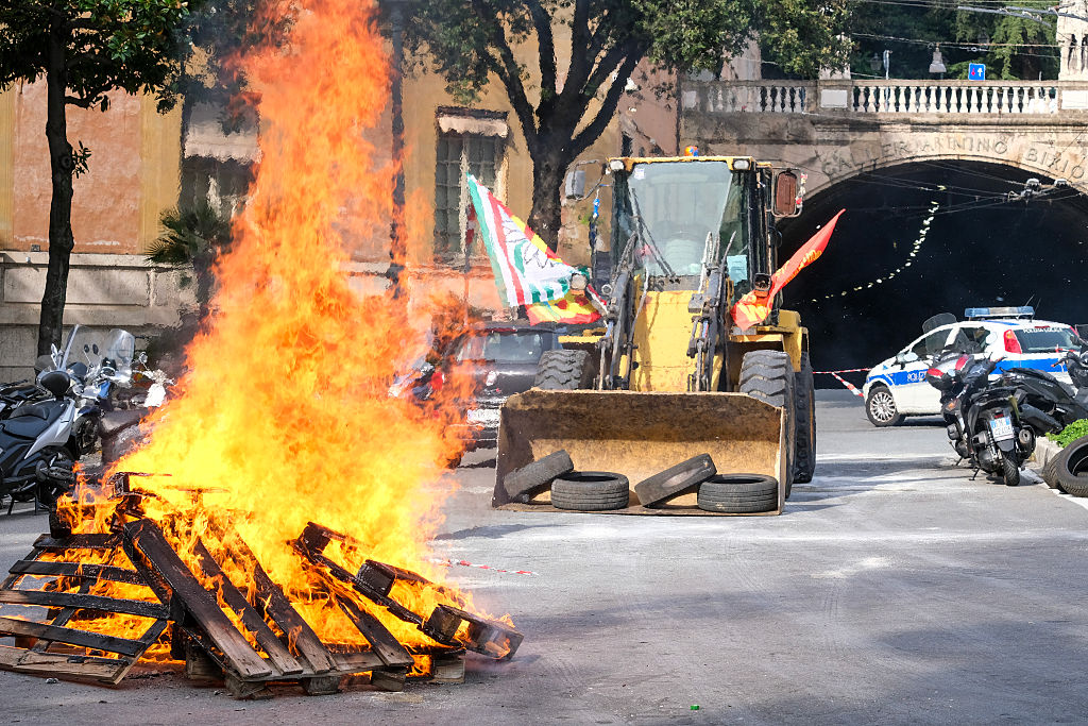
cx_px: 544
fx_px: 2509
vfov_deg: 16.5
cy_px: 363
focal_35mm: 83
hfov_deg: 24.5
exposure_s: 1/500
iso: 640
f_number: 7.1
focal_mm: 55
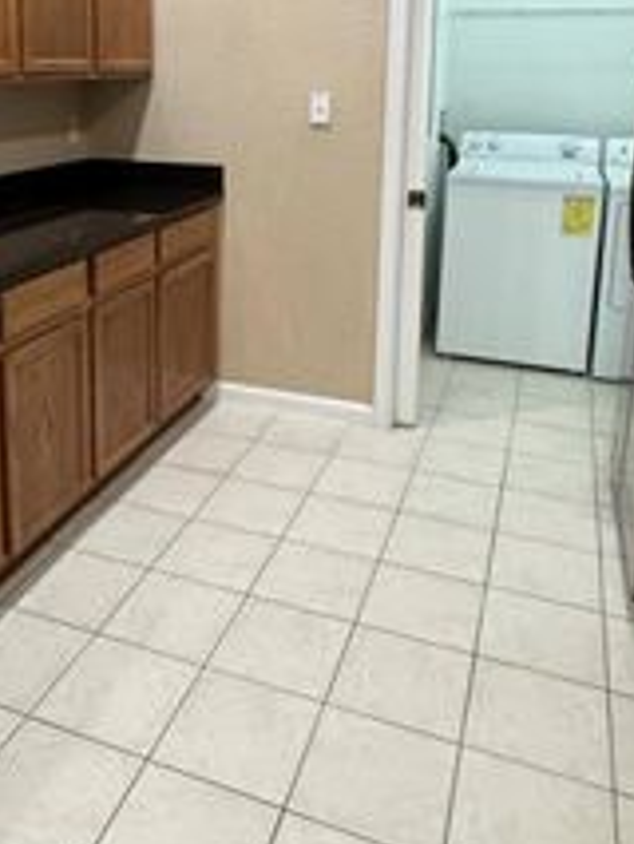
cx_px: 212
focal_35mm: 35
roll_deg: -0.1
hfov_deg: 40.2
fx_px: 854
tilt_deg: -10.0
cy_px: 214
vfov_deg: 50.5
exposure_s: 1/60
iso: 320
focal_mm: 2.22
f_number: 2.2
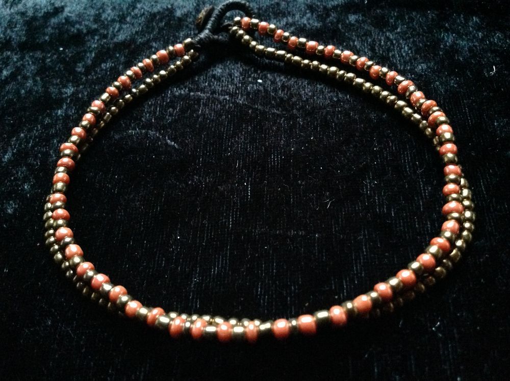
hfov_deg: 52.7
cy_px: 190
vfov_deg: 40.6
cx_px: 255
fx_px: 515
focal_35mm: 35
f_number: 2.4
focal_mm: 4.28
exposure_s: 1/15
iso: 800
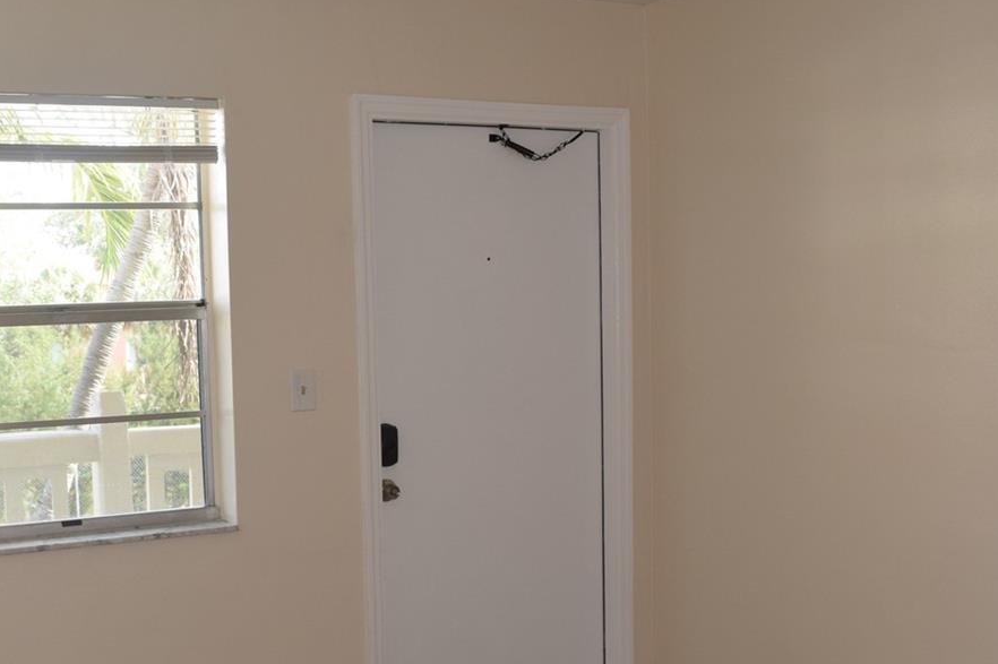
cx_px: 360
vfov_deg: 27.3
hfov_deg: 40.0
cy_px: 452
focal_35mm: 49
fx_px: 1358
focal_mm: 18
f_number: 5.6
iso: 450
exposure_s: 1/125
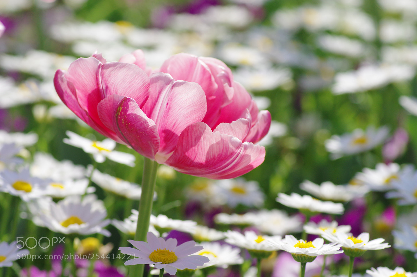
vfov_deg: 8.5
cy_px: 138
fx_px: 1875
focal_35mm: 162
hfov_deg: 12.7
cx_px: 208
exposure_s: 1/800
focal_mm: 107.8
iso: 400
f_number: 7.1
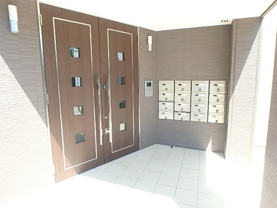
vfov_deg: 63.4
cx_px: 138
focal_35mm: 21
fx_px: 168
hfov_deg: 79.0
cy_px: 104
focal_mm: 3.7
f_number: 3.5
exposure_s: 1/250
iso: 160
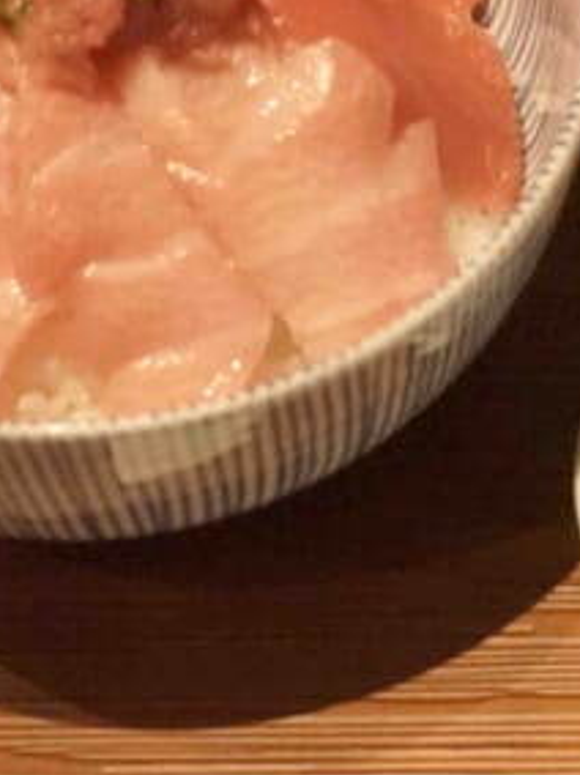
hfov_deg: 7.4
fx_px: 4382
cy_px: 298
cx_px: 865
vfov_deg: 10.1
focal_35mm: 196
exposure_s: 1/500
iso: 6400
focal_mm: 48
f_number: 4.5
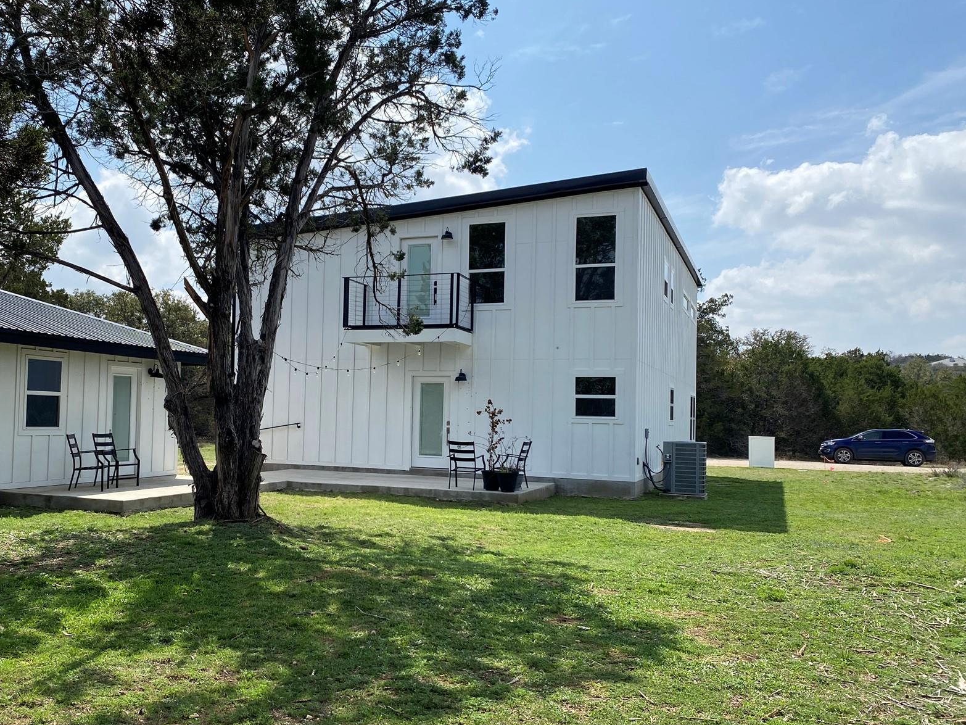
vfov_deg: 41.8
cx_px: 355
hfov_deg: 53.3
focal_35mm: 34
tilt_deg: +0.1
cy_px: 382
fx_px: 949
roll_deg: -1.2
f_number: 1.8
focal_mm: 4.25
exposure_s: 1/3731
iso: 32
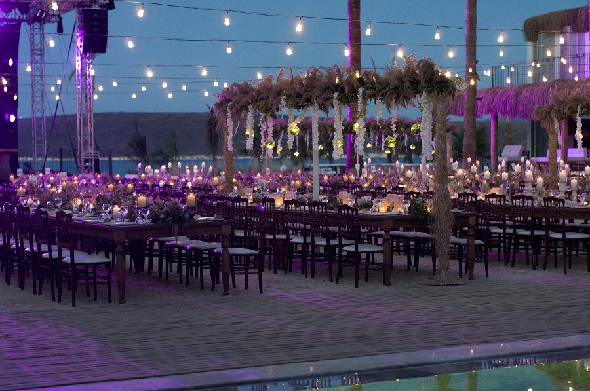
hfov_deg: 27.0
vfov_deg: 18.1
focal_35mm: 75
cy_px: 196
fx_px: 1227
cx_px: 295
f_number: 2.8
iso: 1600
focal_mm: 50
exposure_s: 1/100
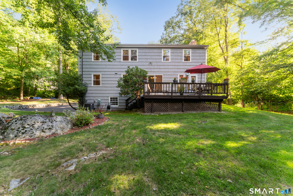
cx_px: 146
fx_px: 114
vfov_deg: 81.2
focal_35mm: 14
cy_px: 98
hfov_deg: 104.3
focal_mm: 14
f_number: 22
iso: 100
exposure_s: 1.6
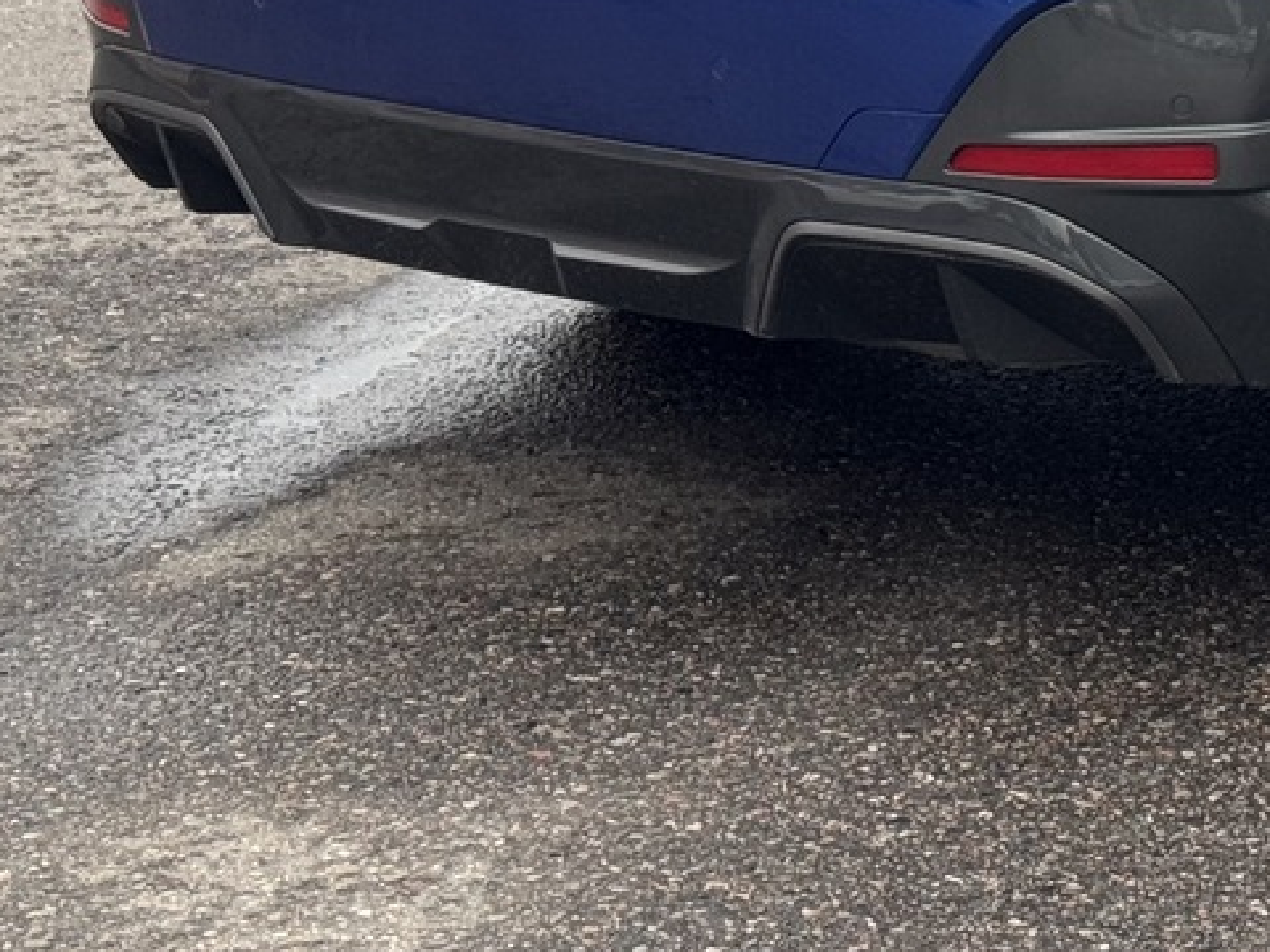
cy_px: -331
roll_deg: +0.4
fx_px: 5283
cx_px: 1767
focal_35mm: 144
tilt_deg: -4.9
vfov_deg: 10.1
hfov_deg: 13.1
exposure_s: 1/715
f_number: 1.78
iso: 64
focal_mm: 6.76
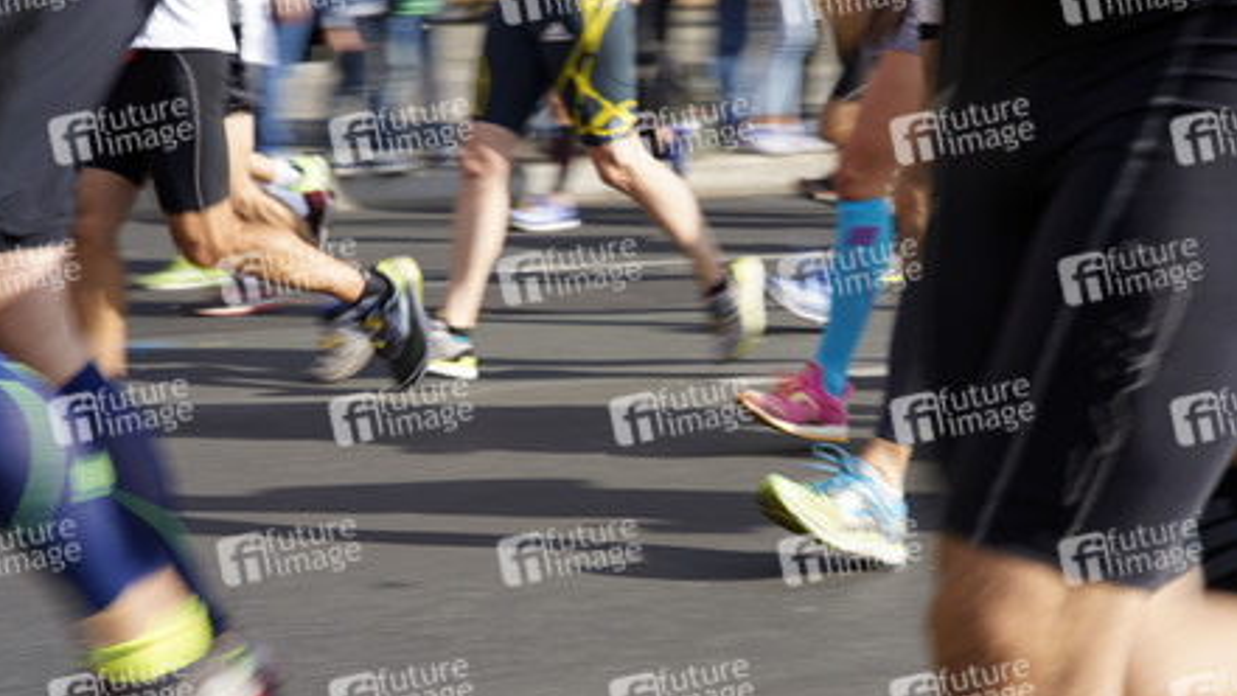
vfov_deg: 13.3
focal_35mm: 91
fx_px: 2985
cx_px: 607
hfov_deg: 23.4
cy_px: 342
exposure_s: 1/60
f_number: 11
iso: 100
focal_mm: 85
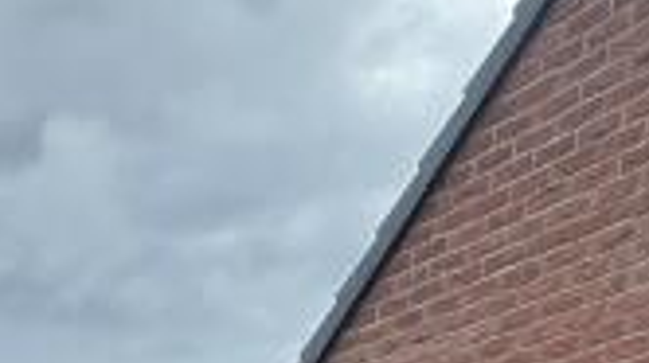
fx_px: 1616
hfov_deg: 21.5
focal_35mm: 94
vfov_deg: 10.1
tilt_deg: -7.8
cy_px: 1027
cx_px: -78
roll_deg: -2.0
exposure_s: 1/403
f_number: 2.2
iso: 40
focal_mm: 2.22
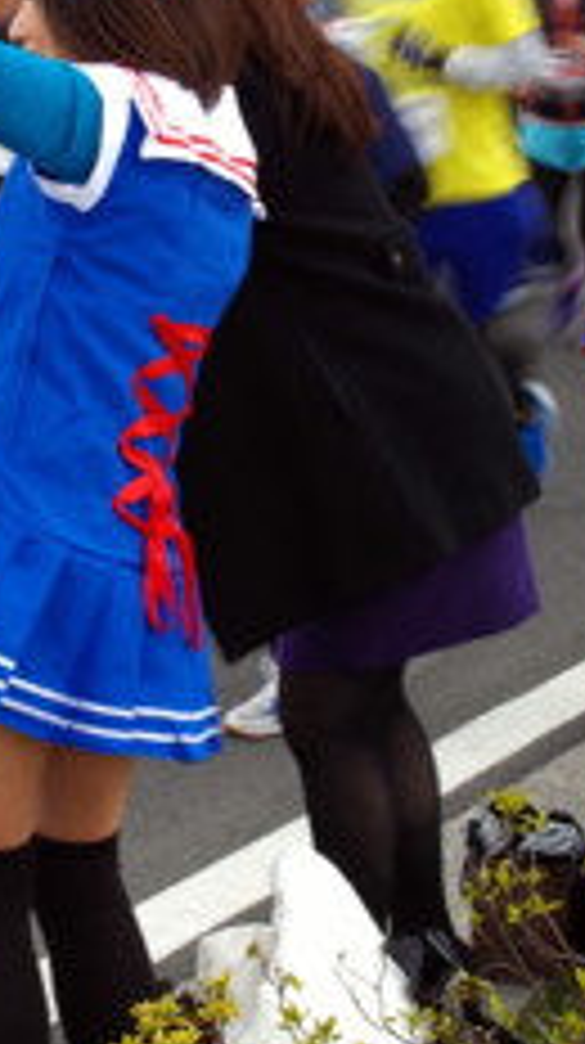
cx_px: 32
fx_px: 3374
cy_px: 369
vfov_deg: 17.6
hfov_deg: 9.9
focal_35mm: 122
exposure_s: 1/15
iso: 100
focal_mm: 40
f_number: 11
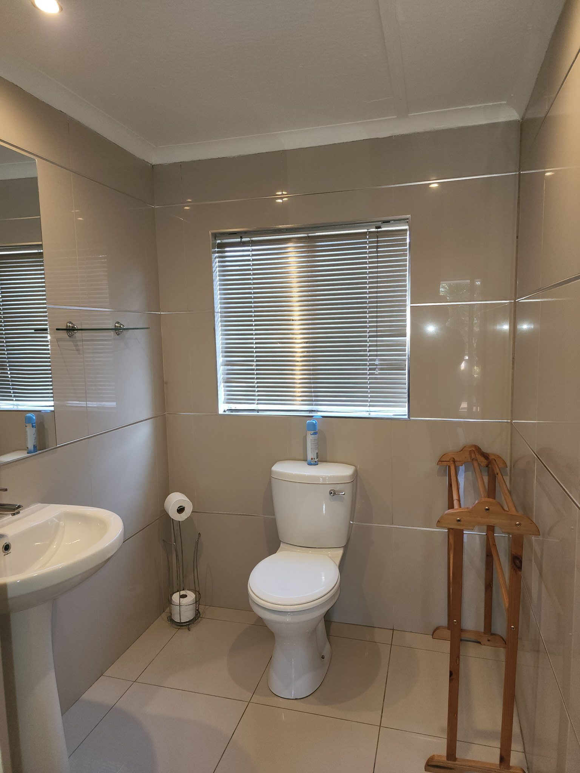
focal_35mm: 23
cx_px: 290
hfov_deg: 58.9
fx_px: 514
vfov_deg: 73.9
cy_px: 386
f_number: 1.8
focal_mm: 6.4
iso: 125
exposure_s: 1/50
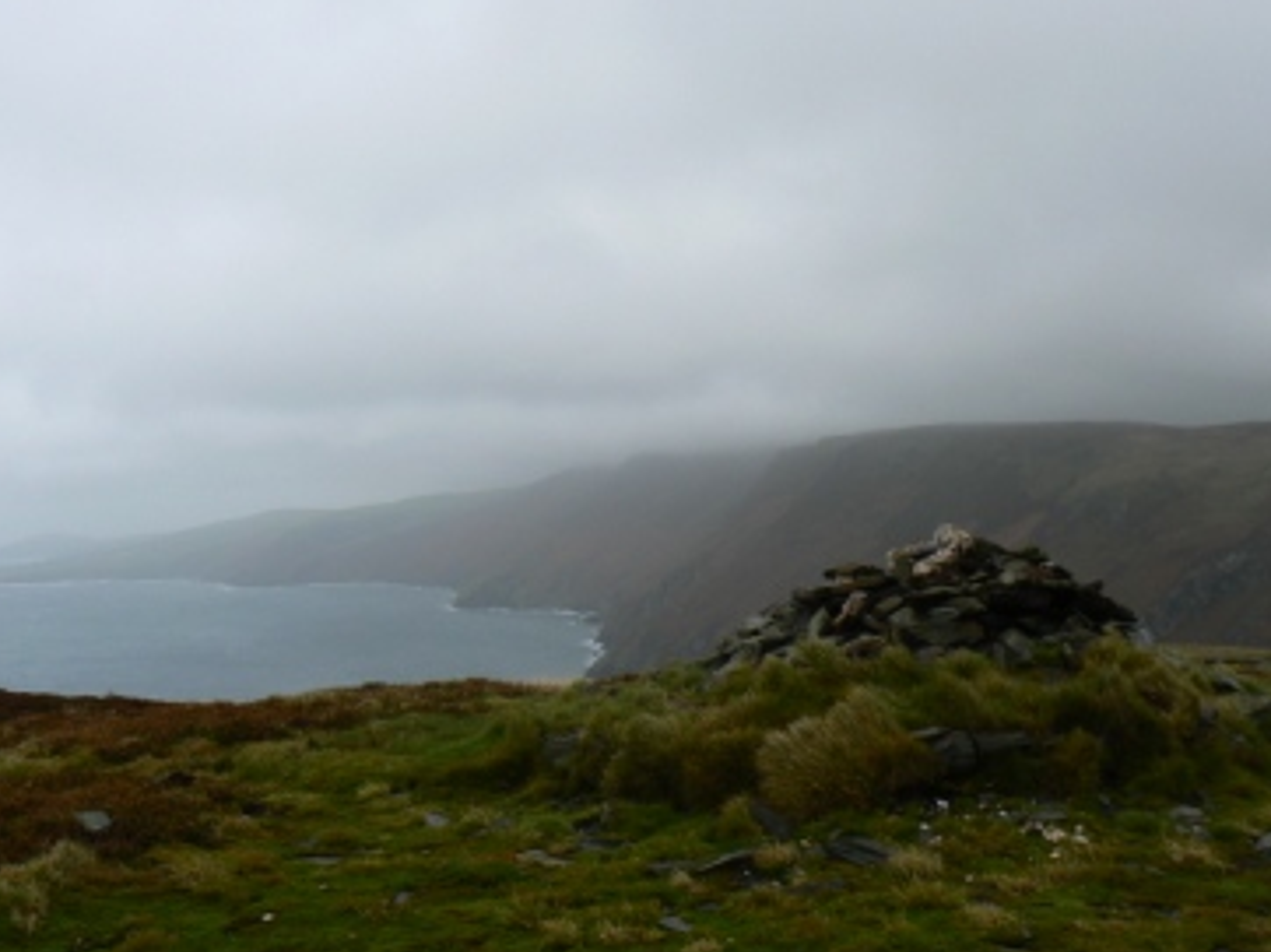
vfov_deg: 33.6
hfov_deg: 43.9
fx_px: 1578
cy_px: 502
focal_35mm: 43
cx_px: 646
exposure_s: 1/80
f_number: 4
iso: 80
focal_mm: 6
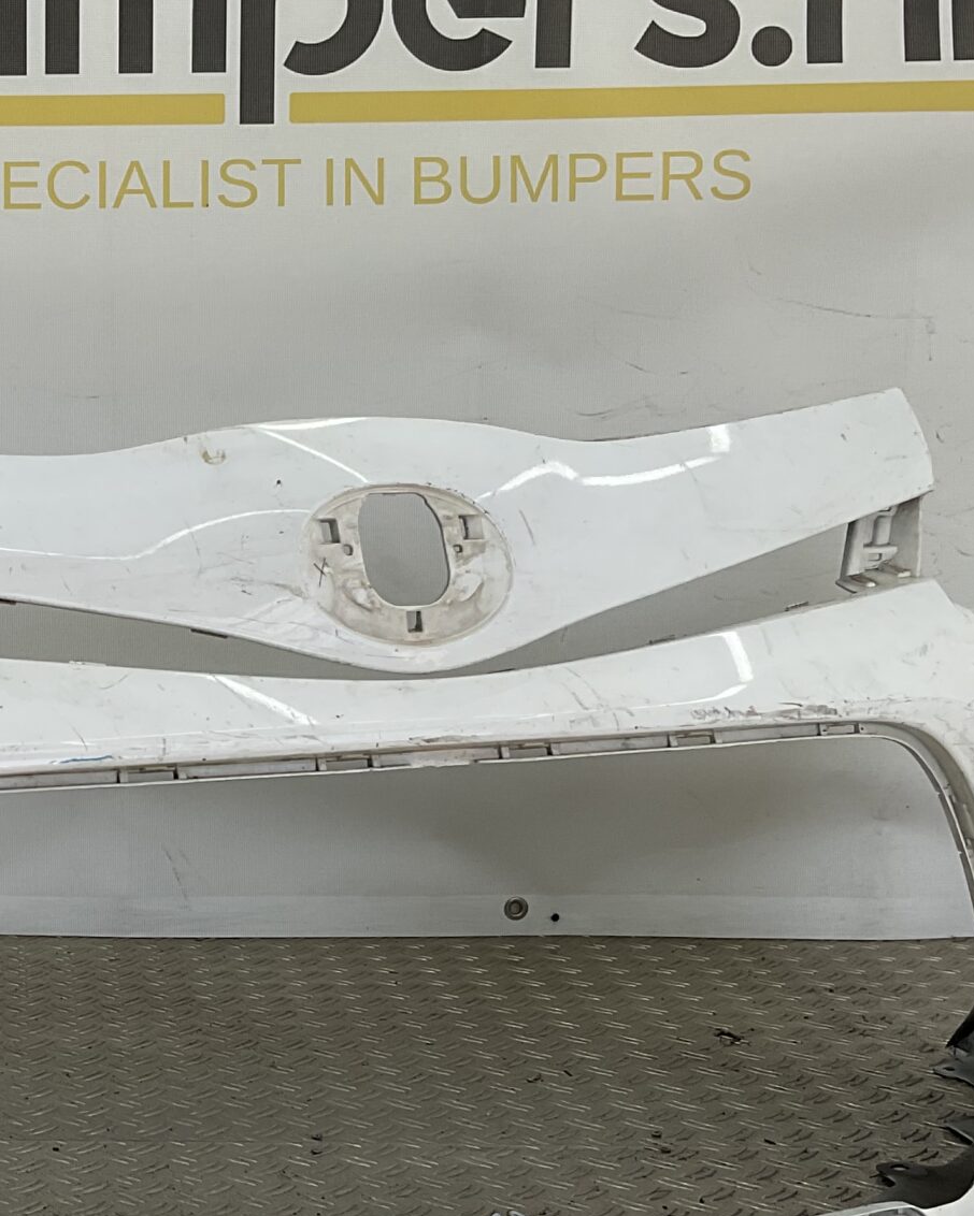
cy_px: 782
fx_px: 2306
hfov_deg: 22.8
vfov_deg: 29.4
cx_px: -17
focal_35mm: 64
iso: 16
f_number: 1.8
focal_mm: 3
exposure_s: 1/284
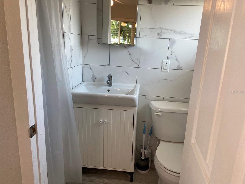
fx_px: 184
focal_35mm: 26
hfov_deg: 67.3
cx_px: 122
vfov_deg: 53.1
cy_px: 92
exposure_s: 1/120
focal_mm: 4.25
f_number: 1.8
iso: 100
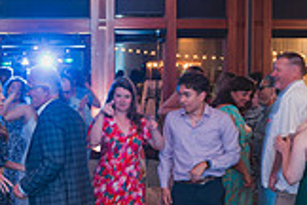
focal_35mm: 61
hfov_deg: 31.9
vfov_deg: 22.3
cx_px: 57
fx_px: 520
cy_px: 96
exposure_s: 1/13
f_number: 2.8
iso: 1000
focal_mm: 17
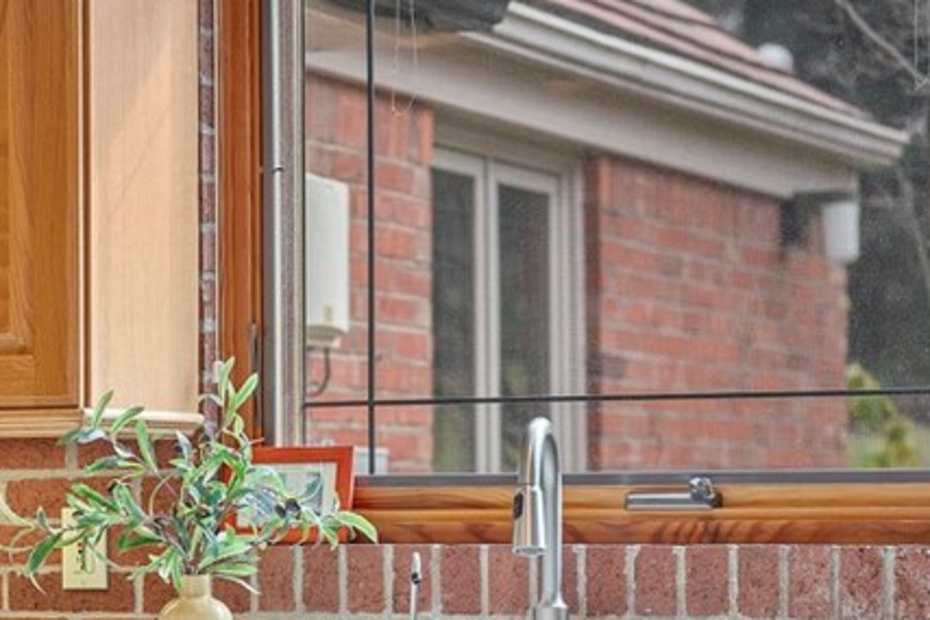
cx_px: 110
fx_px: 3282
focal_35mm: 127
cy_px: 511
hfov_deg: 15.9
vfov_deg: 10.8
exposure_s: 1/400
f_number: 1.8
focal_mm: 50
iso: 400
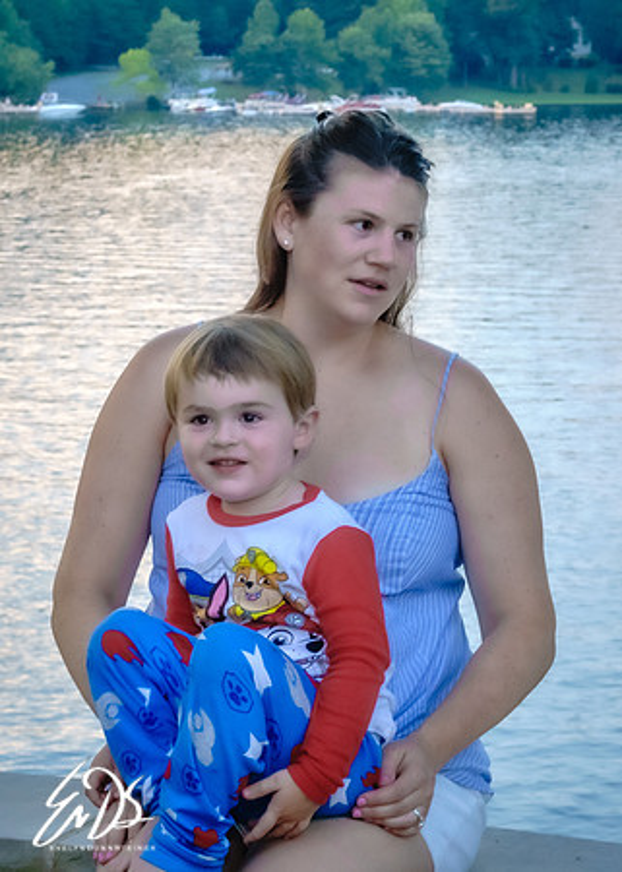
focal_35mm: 126
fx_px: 3118
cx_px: 193
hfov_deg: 11.4
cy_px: 366
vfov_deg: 15.9
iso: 640
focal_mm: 27.24
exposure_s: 1/100
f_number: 5
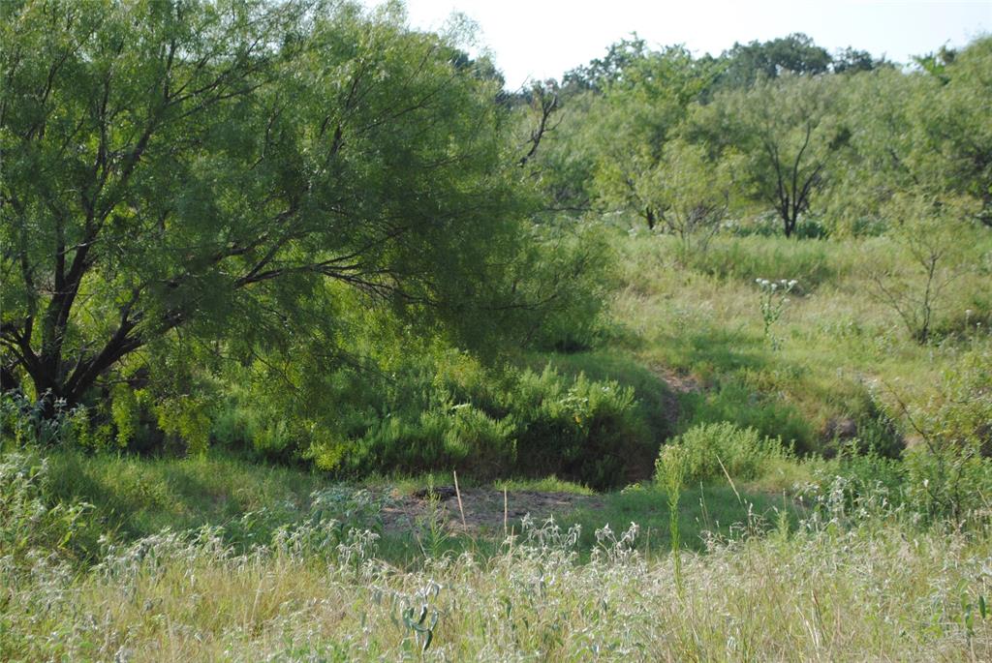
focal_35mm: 75
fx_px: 2069
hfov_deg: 27.0
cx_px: 496
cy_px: 332
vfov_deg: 18.2
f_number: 7.1
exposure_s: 1/200
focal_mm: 50
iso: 100
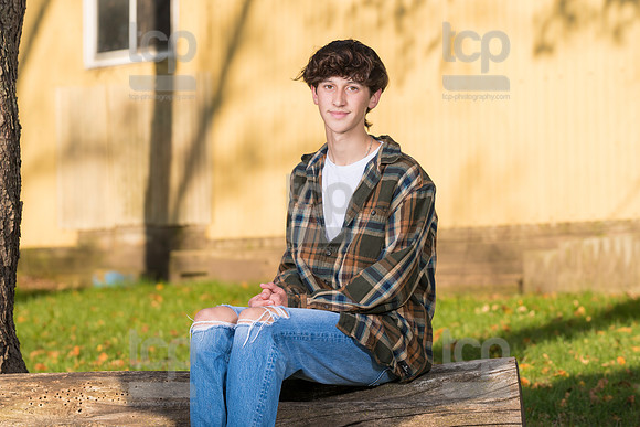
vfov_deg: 9.4
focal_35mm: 146
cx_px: 302
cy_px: 178
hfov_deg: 14.1
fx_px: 2593
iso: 31
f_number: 4.5
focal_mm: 120
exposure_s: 1/250
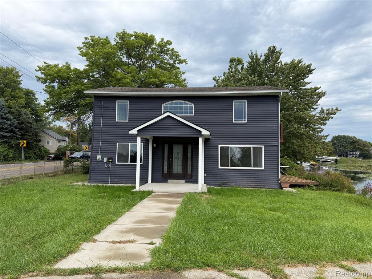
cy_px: 140
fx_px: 258
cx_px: 186
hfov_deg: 71.6
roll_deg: -0.5
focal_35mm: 24
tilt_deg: +2.6
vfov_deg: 56.8
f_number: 1.78
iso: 80
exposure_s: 1/2232
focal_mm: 6.76
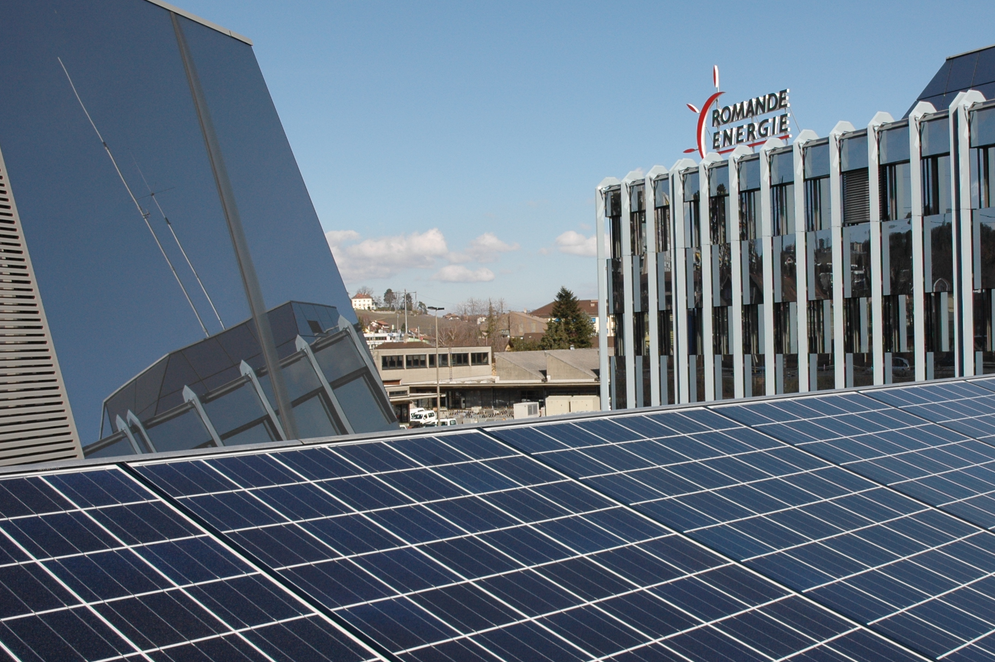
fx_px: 1270
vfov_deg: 29.1
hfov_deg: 42.6
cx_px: 601
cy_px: 387
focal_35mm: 46
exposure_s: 1/400
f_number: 10
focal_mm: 22
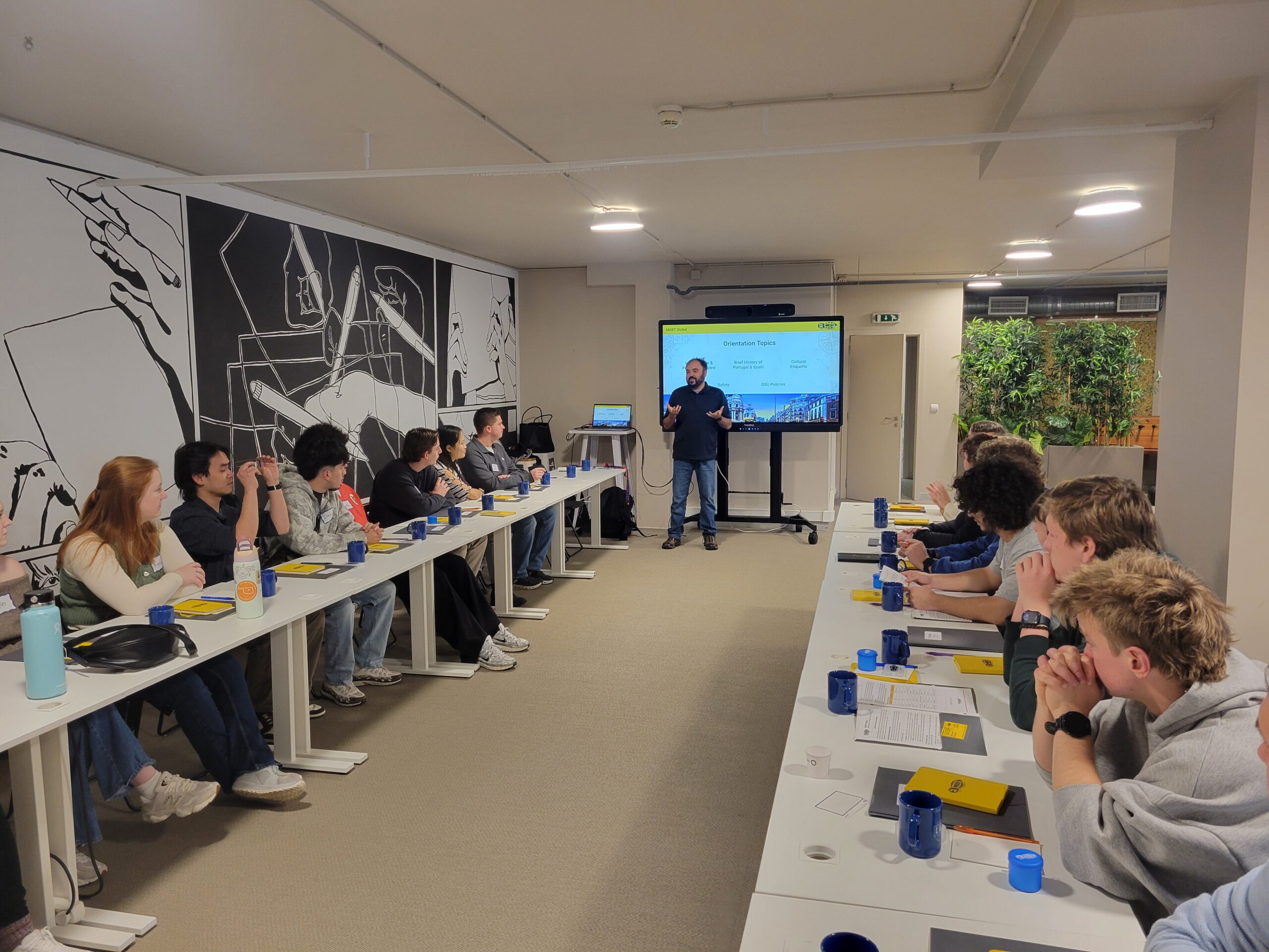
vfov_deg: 53.1
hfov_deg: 67.3
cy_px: 476
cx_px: 634
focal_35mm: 26
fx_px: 953
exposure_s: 1/50
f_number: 1.8
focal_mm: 5.4
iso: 160
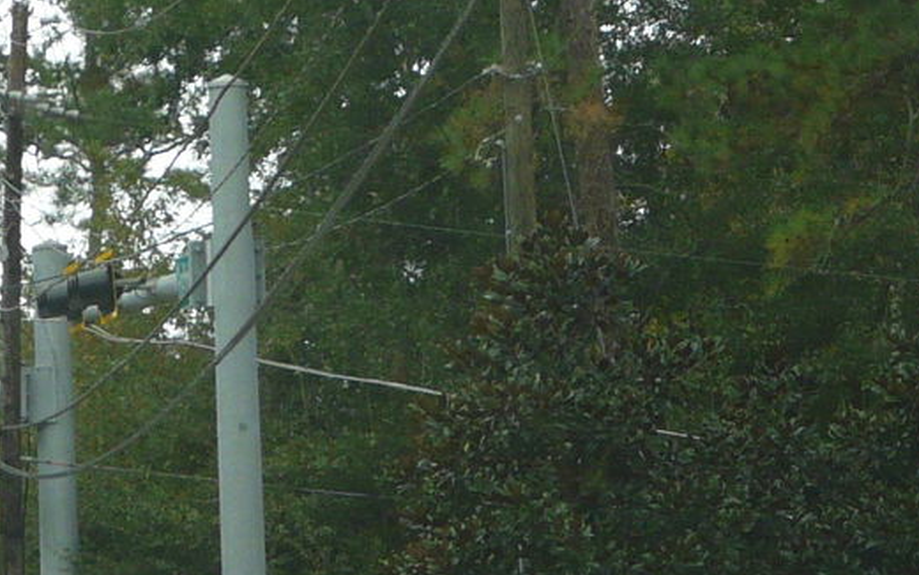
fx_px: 6963
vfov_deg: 4.7
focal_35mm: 278
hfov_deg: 7.4
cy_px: 324
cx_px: -527
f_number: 3.2
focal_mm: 11.7
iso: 100
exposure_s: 1/100
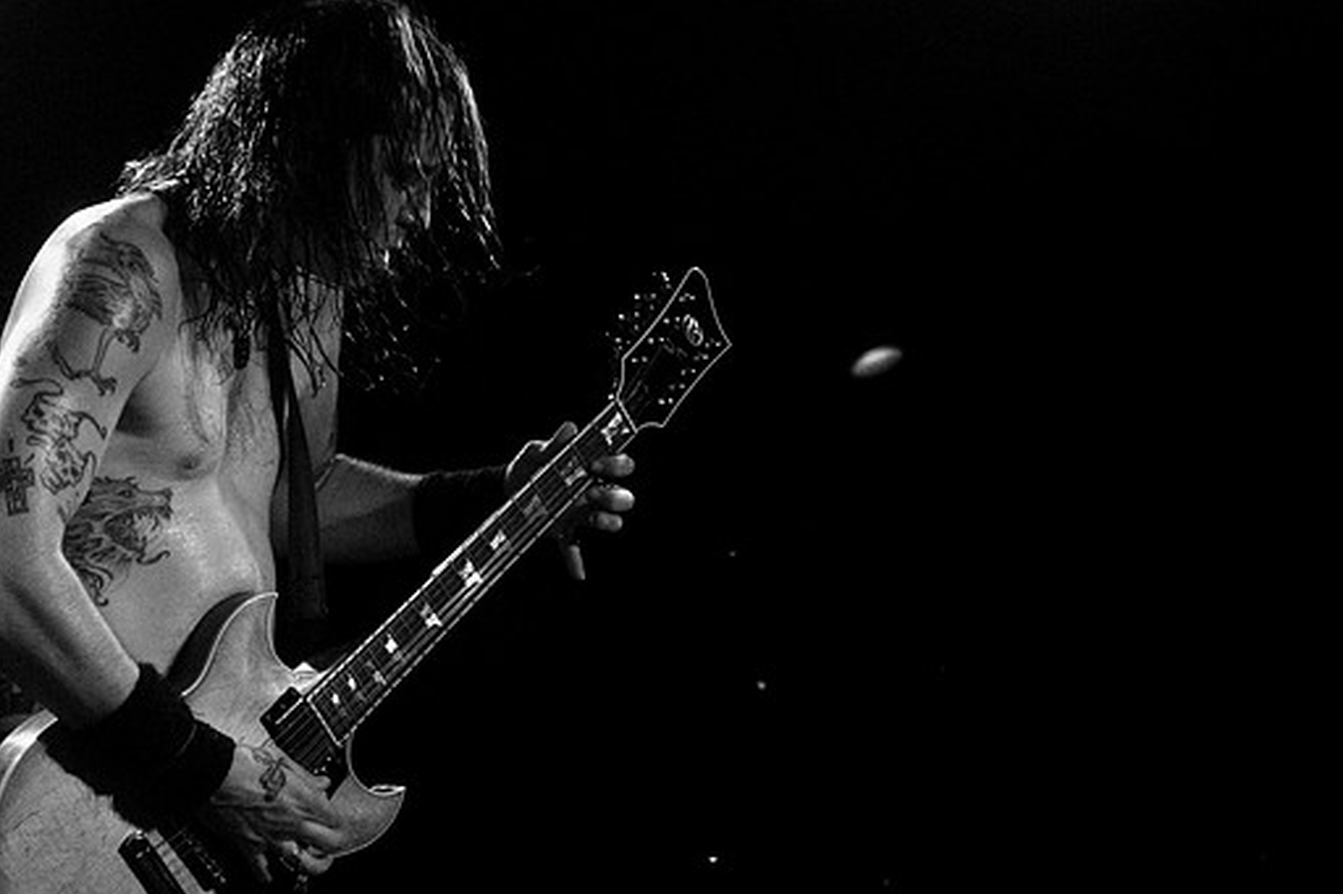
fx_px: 4438
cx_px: 593
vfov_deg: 11.5
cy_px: 477
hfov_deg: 17.2
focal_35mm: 119
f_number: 2.8
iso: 800
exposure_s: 1/125
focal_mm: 70
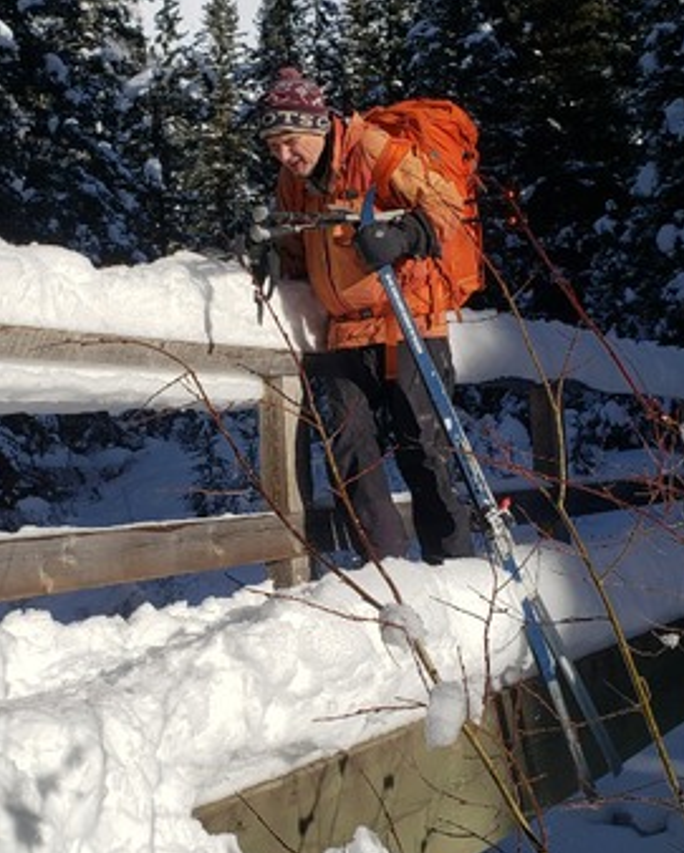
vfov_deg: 37.3
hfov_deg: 30.1
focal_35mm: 50
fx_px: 1264
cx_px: 225
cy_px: 428
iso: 50
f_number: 2.4
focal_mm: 4.3
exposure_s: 1/2735
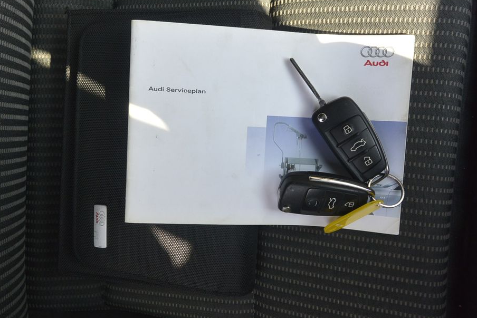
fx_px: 451
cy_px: 164
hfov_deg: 55.7
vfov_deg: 38.9
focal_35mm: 34
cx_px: 215
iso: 160
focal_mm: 11.4
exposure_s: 1/250
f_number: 4
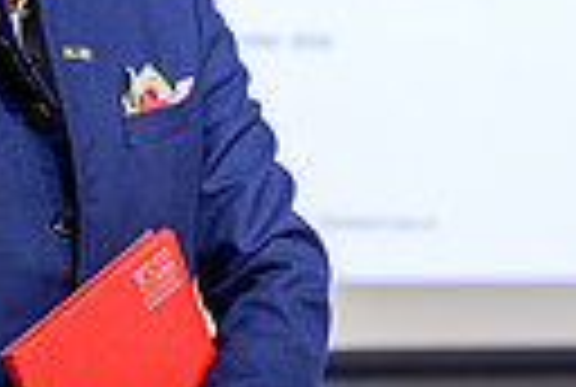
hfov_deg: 8.9
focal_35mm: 230
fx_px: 3689
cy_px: 16
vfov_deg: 6.0
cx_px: 432
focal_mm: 50
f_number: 1.8
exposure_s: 1/100
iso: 100
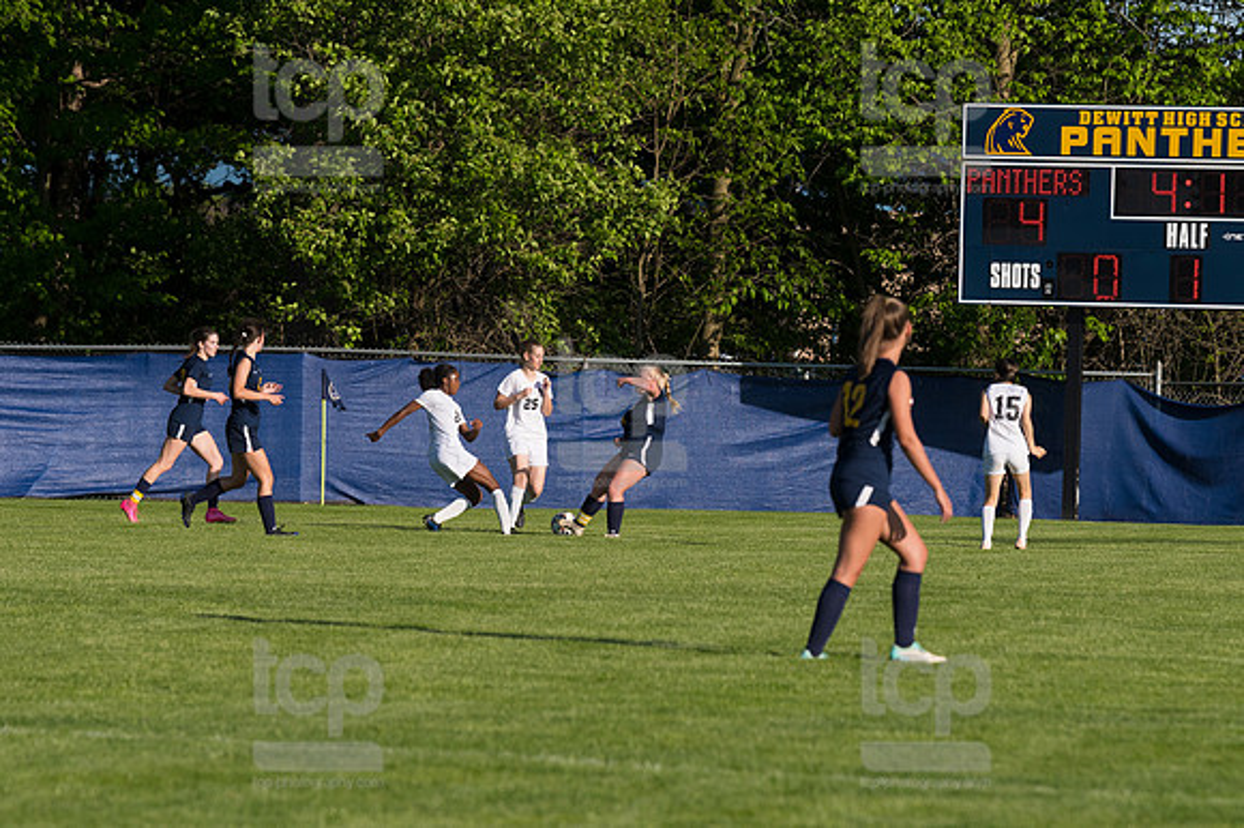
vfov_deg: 4.6
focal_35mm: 300
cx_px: 622
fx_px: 10360
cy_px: 414
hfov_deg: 6.9
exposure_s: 1/1600
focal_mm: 200
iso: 250
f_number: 5.6
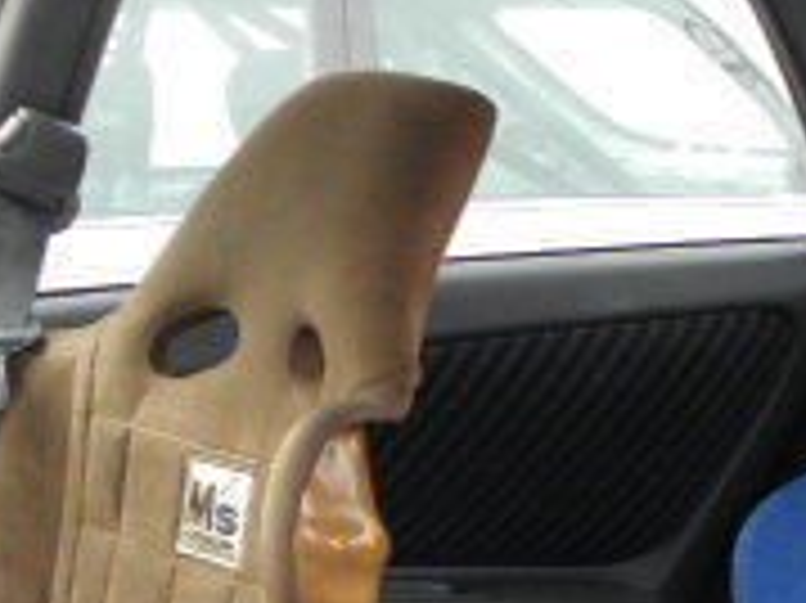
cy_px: 1058
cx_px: 540
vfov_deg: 13.4
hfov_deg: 19.6
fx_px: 2327
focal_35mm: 100
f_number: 3.5
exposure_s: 1/30
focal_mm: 5
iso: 125
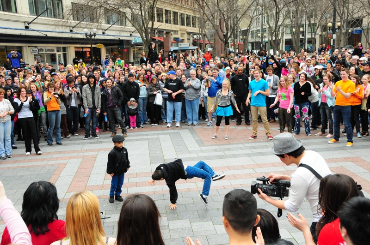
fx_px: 431
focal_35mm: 42
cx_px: 185
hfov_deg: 46.5
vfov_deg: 31.8
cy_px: 122
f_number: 7.1
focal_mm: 28
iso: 1250
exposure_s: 1/400
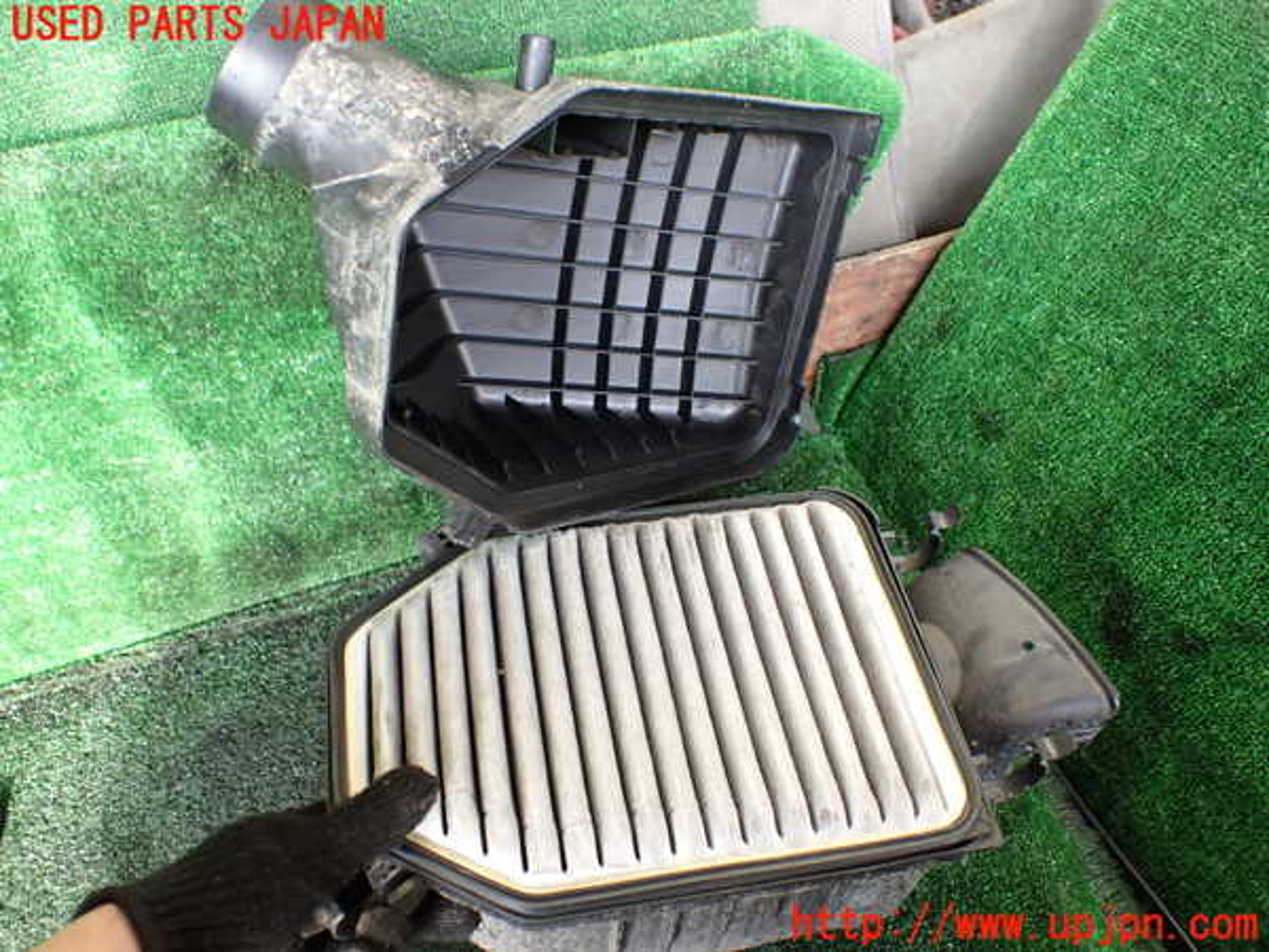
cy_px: 476
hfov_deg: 60.0
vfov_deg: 46.8
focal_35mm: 30
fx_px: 1100
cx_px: 634
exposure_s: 1/125
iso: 320
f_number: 2.3
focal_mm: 5.4
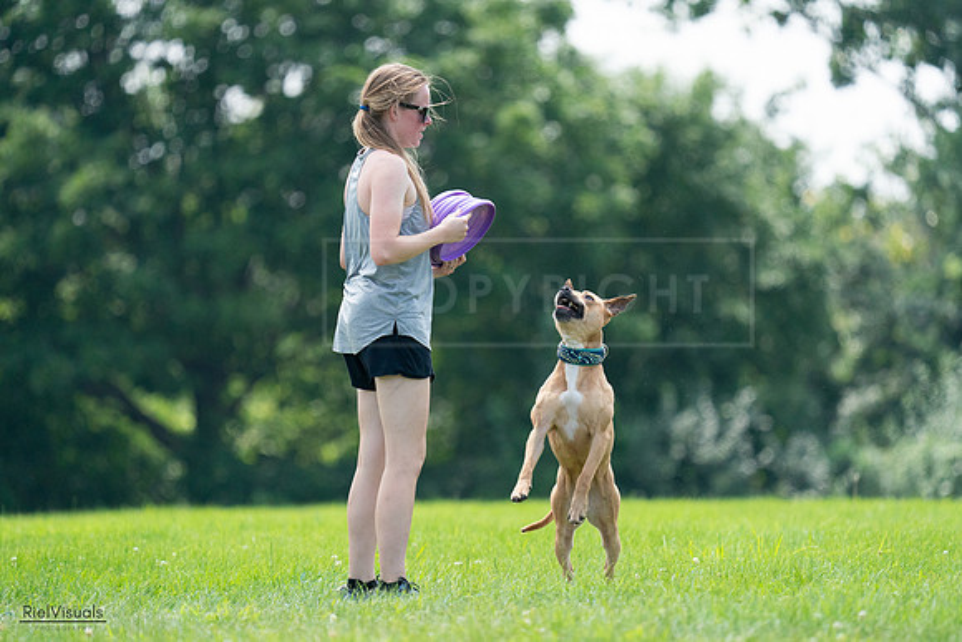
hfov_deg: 4.7
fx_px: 11787
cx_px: 481
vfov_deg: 3.1
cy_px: 321
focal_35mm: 441
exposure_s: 1/4000
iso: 2500
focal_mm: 441
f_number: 6.3
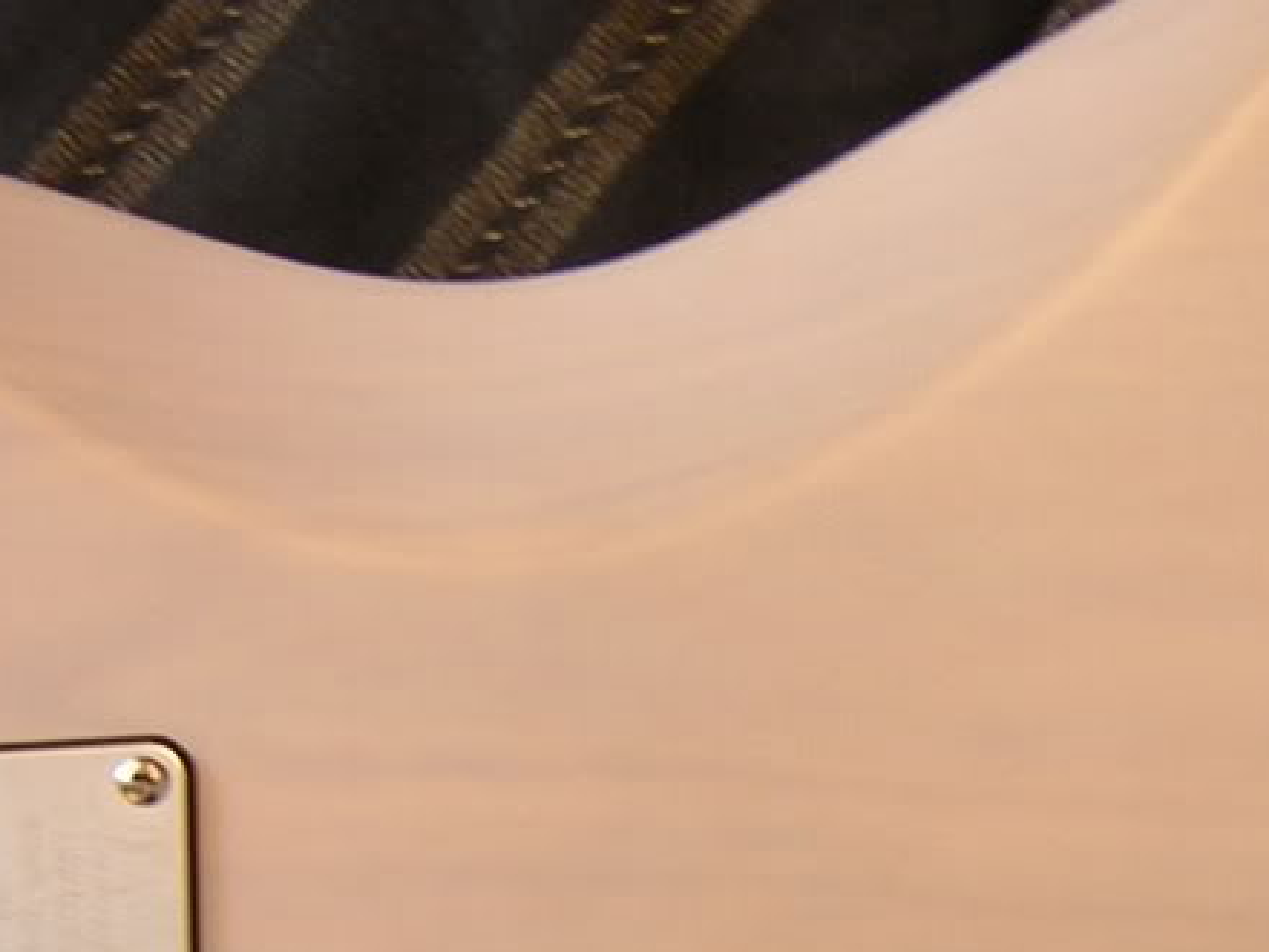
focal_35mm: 98
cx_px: 863
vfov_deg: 14.9
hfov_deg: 19.9
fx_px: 3594
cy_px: 903
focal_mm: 4.7
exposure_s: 1/3.7
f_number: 2.6
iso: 100
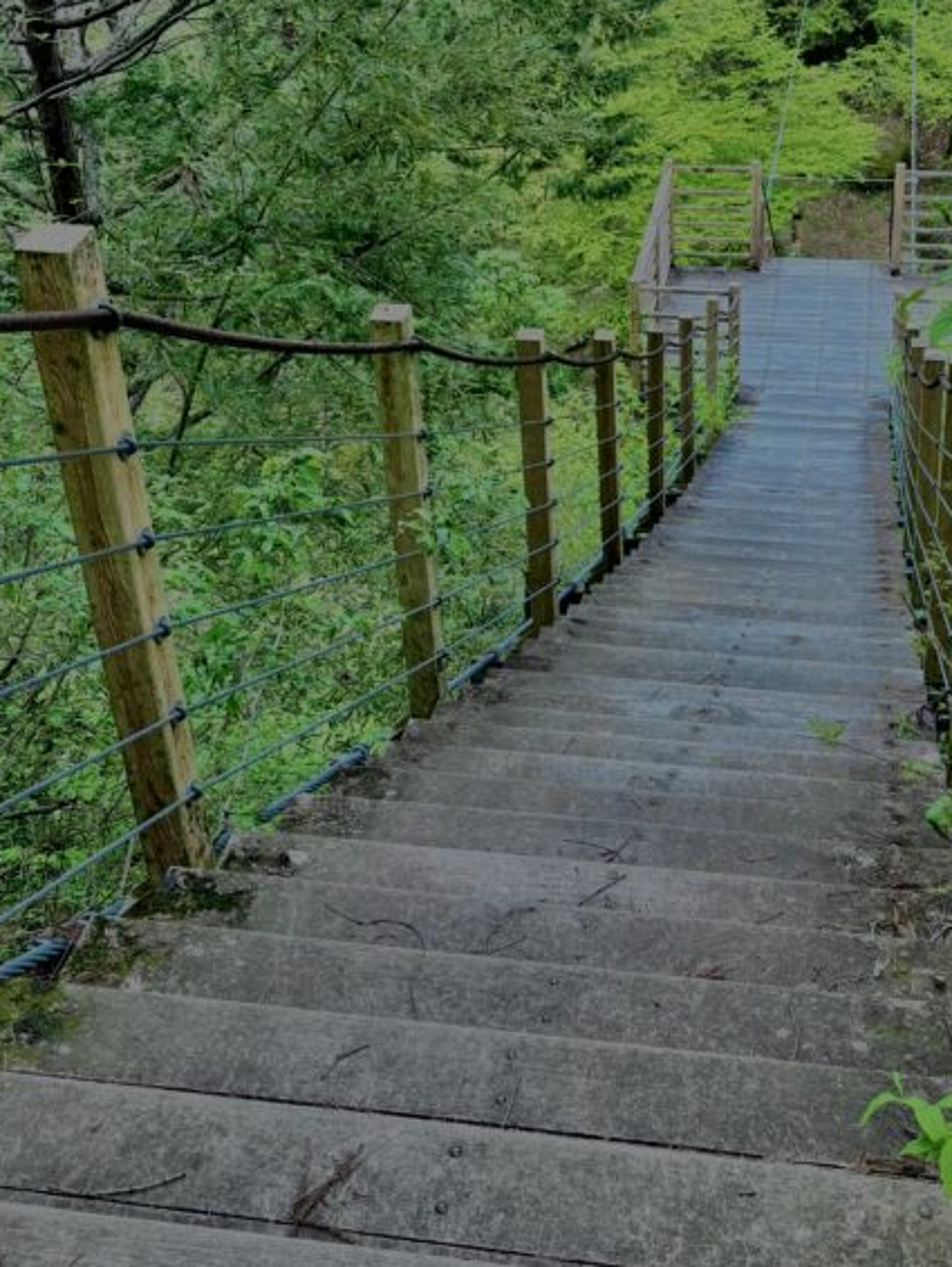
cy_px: 311
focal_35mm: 47
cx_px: 616
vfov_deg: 39.3
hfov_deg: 30.7
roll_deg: +2.8
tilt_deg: -26.6
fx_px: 1722
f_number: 1.6
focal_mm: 5.96
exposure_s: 1/153
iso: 32
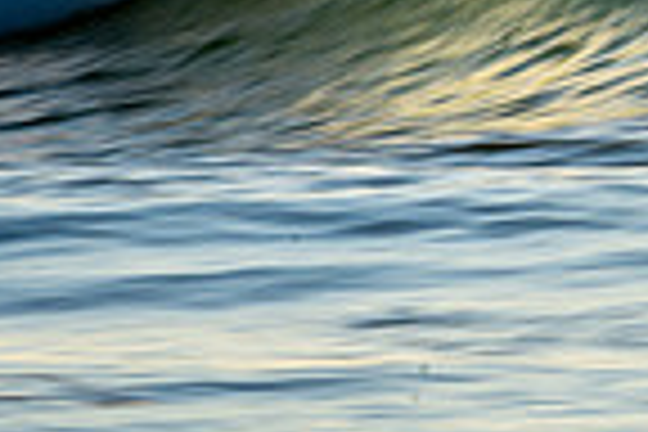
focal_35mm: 3021
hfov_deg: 0.7
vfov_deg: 0.5
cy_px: -164
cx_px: 1004
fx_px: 54374
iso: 100
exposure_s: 1/25
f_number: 25
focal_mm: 500
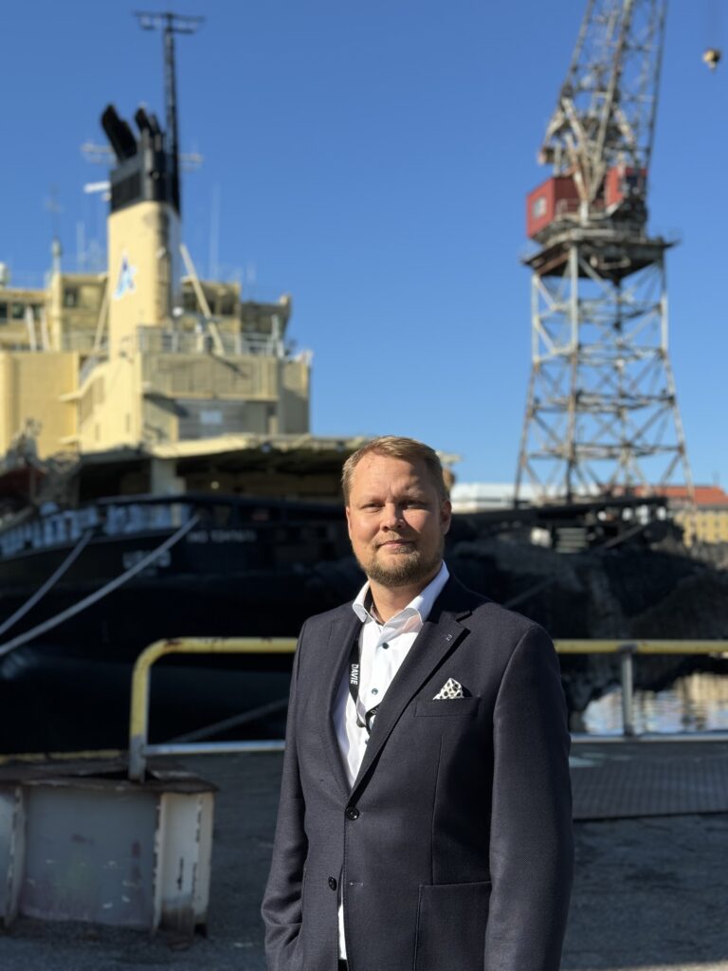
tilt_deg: +4.3
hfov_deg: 30.3
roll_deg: +0.3
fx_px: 1346
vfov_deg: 39.7
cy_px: 486
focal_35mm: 48
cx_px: 364
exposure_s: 1/3817
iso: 64
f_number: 1.78
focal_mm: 6.76
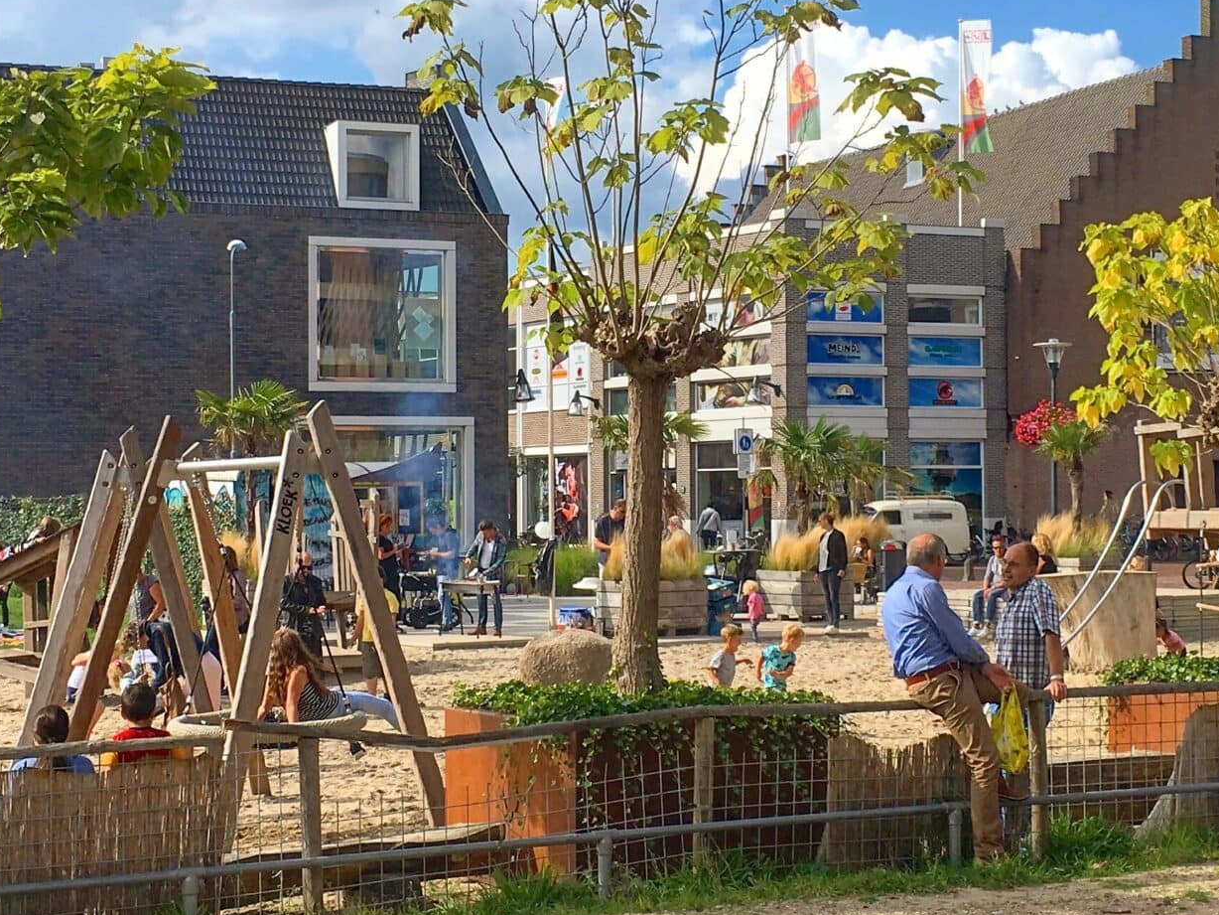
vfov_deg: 21.6
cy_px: 409
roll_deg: +0.2
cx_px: 654
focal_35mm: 68
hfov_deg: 28.6
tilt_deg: +0.9
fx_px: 2395
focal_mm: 4.2
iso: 25
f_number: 2.2
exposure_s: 1/1282
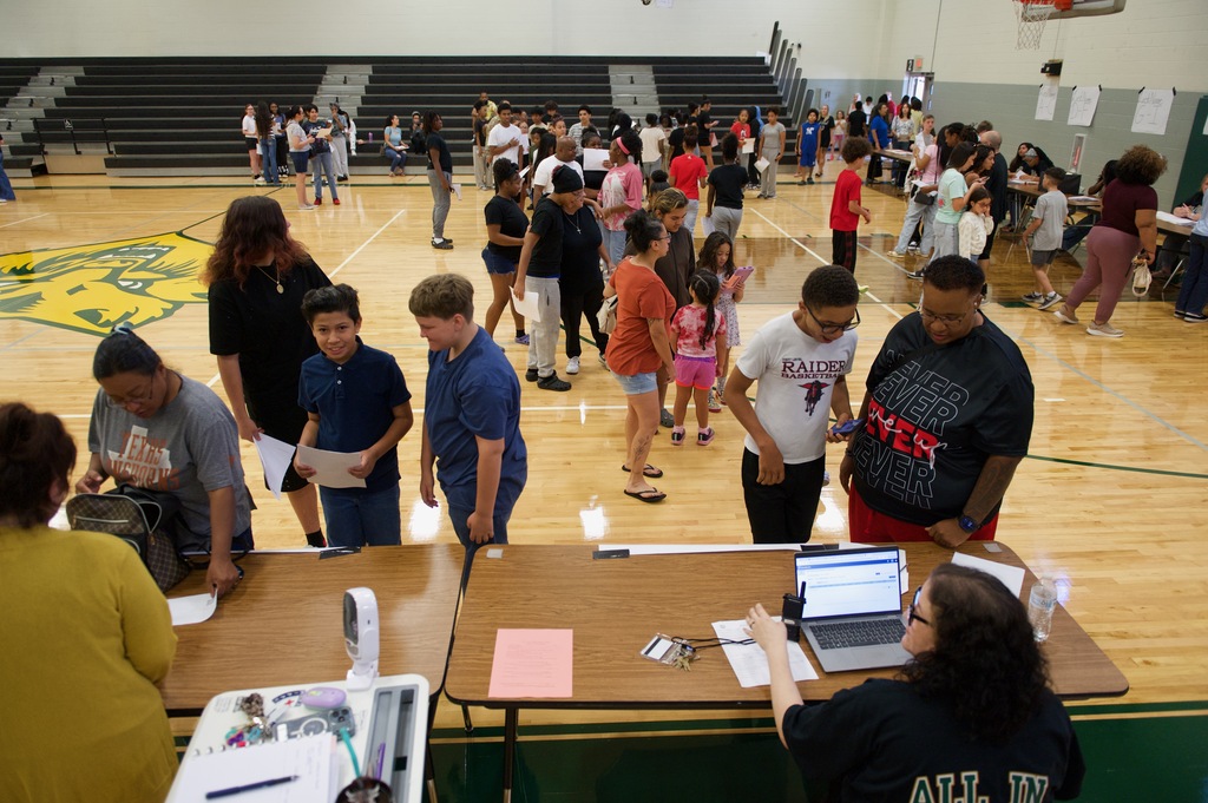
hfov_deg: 73.8
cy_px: 402
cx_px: 604
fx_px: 805
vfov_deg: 53.1
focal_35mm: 24
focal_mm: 24
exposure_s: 1/200
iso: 2000
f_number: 2.8
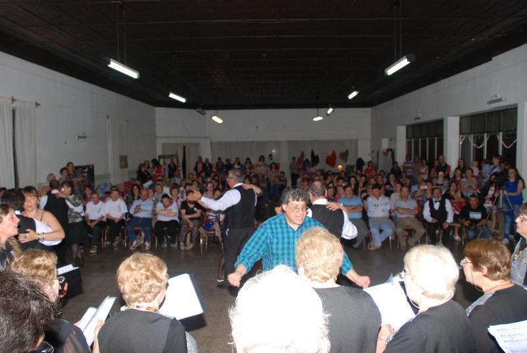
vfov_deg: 43.7
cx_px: 264
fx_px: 440
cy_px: 176
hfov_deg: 61.9
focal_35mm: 30
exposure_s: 1/60
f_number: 5.6
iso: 320
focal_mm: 20
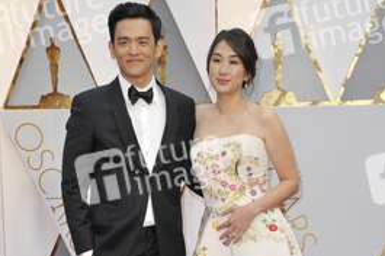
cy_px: 243
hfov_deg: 17.4
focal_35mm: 118
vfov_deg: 11.5
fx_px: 1260
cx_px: 192
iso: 1000
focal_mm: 78
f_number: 7.1
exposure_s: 1/250
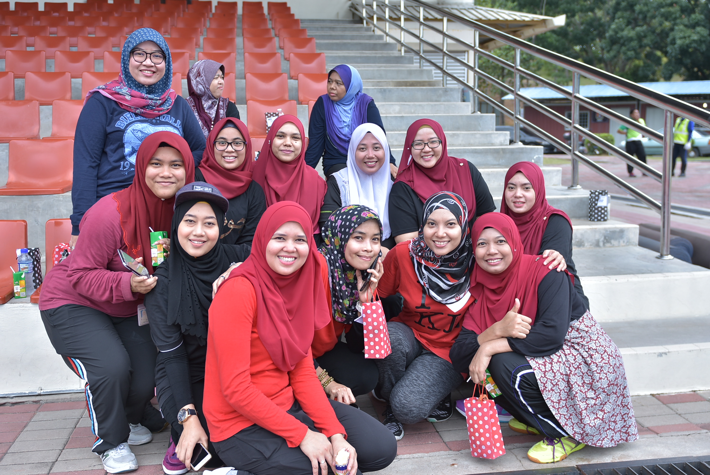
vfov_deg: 36.9
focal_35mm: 36
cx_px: 355
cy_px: 238
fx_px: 711
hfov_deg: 53.1
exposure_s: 1/200
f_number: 2.8
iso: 100
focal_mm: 24
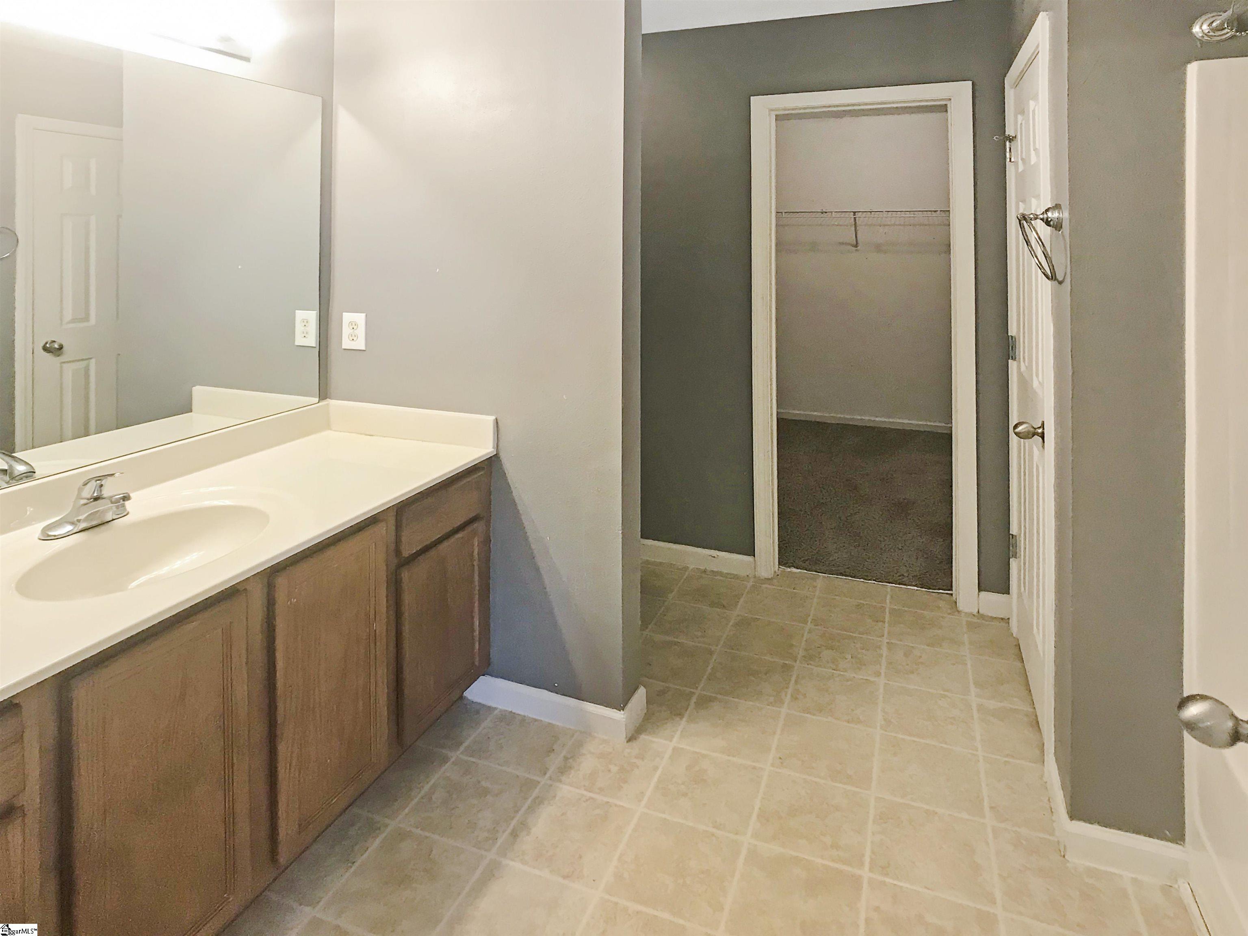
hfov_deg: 63.4
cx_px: 624
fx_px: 1009
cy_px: 468
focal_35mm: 28
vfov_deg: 49.7
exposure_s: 1/30
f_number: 1.8
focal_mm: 3.99
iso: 25
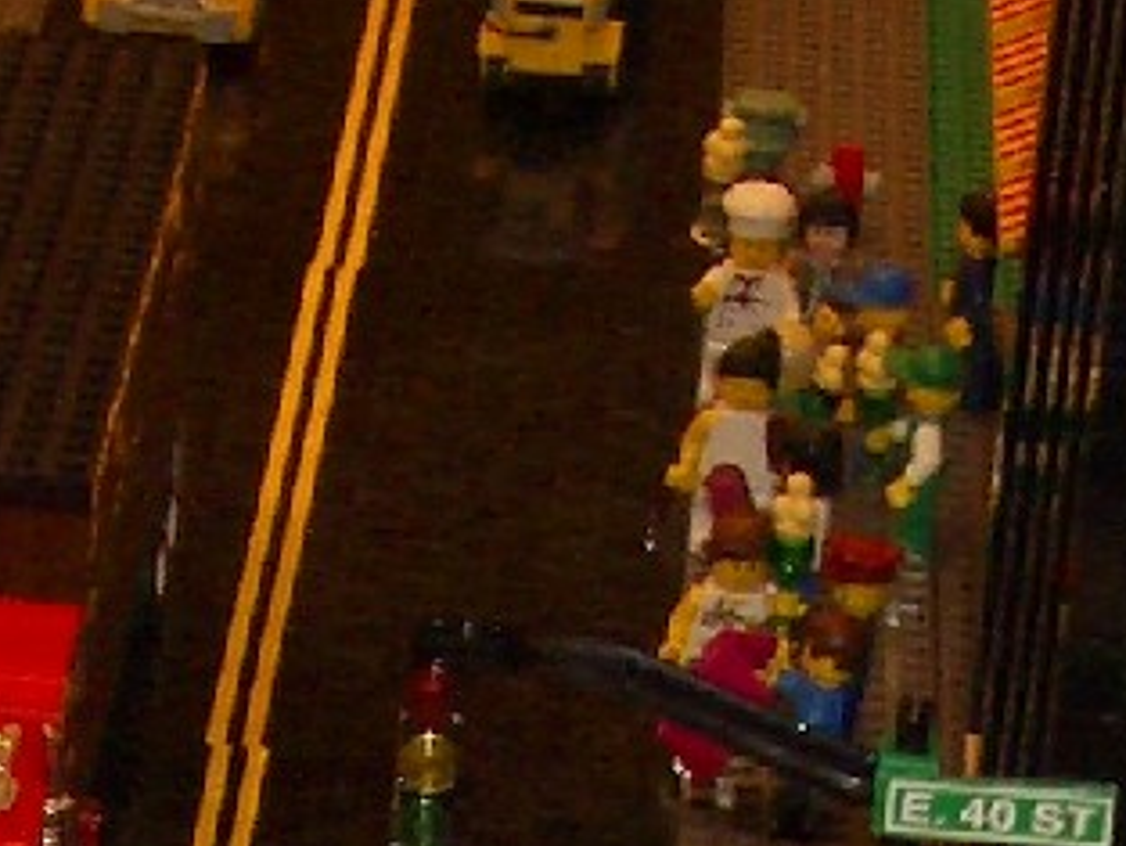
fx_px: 6280
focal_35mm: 193
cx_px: -345
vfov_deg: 7.1
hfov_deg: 10.0
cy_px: 2246
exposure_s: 1/60
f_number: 2.6
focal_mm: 5.8
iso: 100
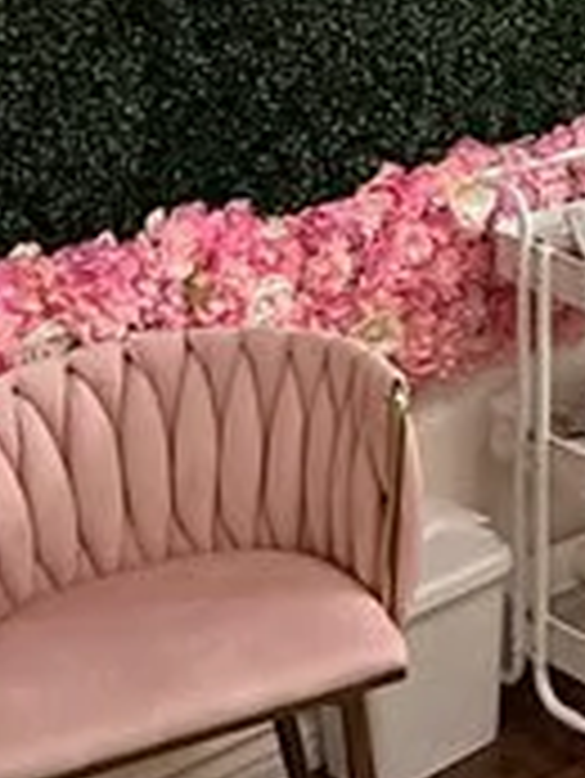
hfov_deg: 15.2
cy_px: -211
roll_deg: -0.7
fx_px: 1868
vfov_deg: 21.5
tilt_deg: -2.5
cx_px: 1084
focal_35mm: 83
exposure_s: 1/99
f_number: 2.2
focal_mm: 2.22
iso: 160
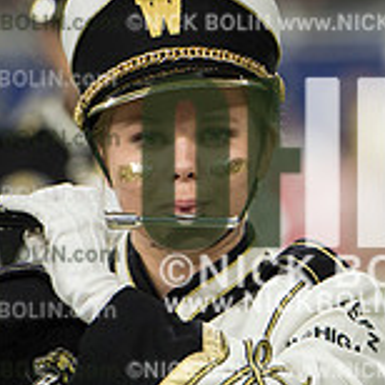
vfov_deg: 2.7
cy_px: 195
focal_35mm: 640
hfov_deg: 2.7
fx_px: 8053
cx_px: 318
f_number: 3.5
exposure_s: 1/1600
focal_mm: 200
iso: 2500
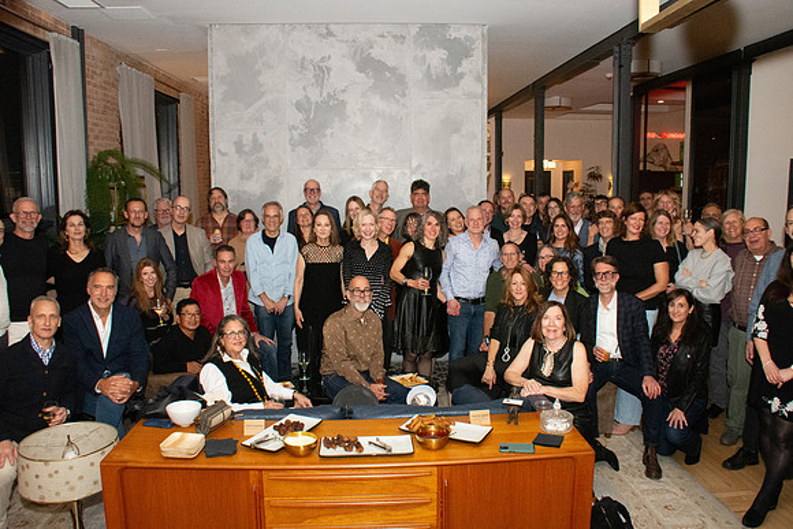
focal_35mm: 27
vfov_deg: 48.0
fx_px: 595
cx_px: 396
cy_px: 264
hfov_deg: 67.4
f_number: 9
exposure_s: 1/125
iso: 5000
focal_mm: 18
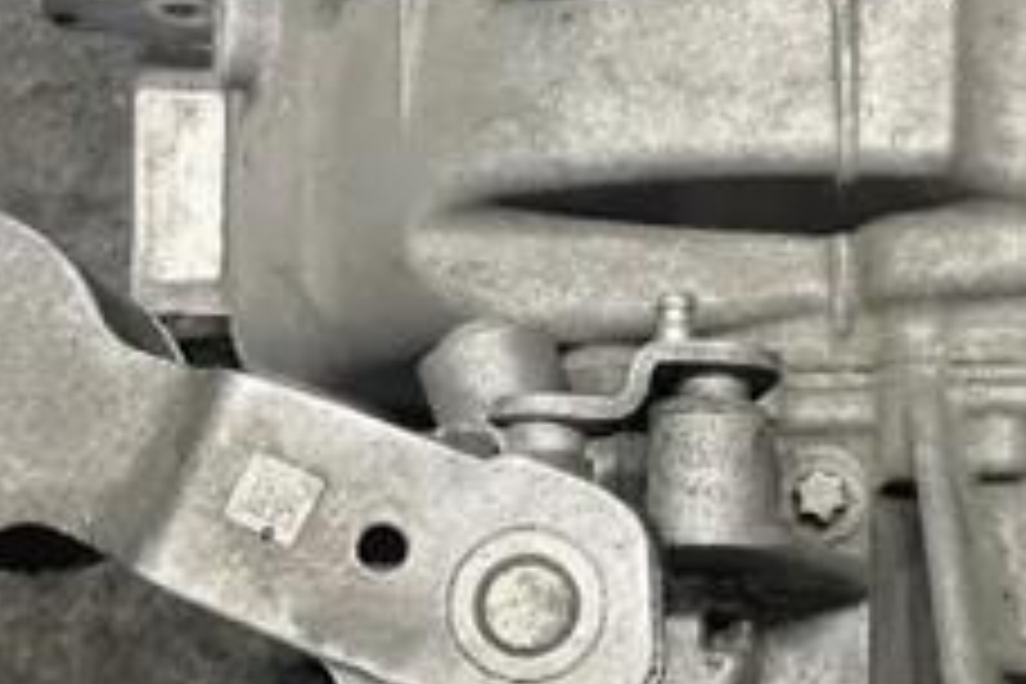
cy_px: 585
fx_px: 2166
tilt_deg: -73.9
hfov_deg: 25.5
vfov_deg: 17.7
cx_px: 1004
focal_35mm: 76
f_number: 1.6
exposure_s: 1/60
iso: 250
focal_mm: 4.2
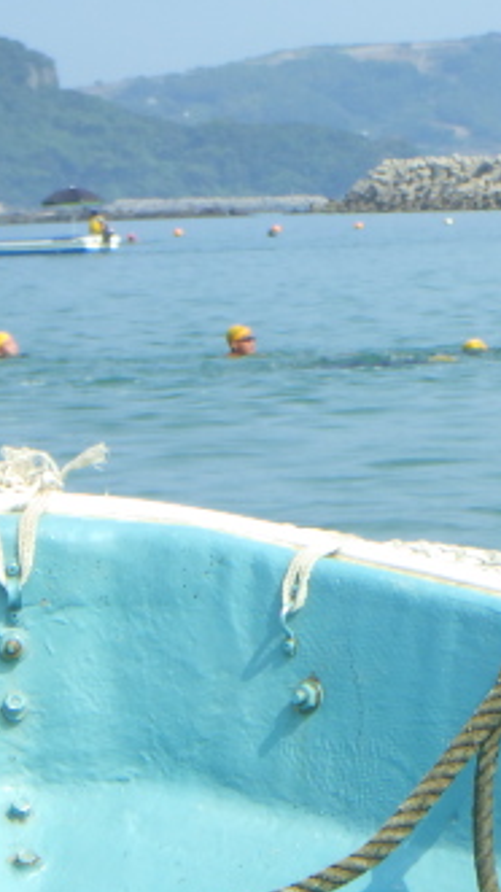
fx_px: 4680
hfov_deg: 6.1
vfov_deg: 10.9
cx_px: 676
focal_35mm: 198
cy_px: 302
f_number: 6
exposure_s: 1/320
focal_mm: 16.7
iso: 125
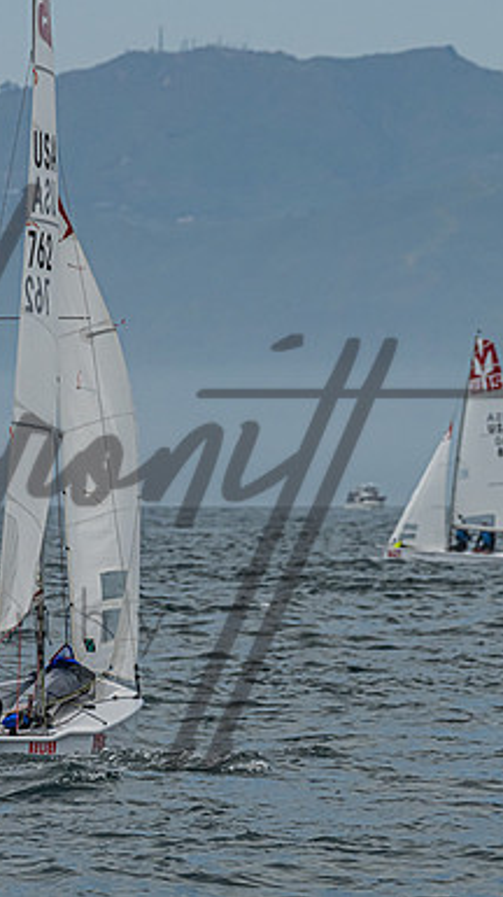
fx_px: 11166
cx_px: 126
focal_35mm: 470
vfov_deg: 4.6
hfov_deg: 2.6
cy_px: 430
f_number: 8
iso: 500
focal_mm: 220
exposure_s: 1/4000
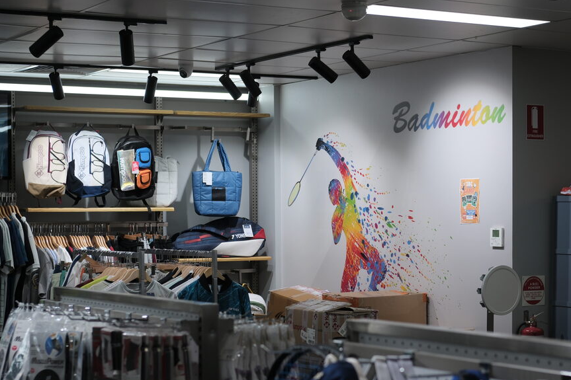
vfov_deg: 15.8
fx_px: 1364
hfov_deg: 23.6
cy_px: 285
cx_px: 324
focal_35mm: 86
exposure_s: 1/210
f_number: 3.2
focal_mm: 35
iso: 250
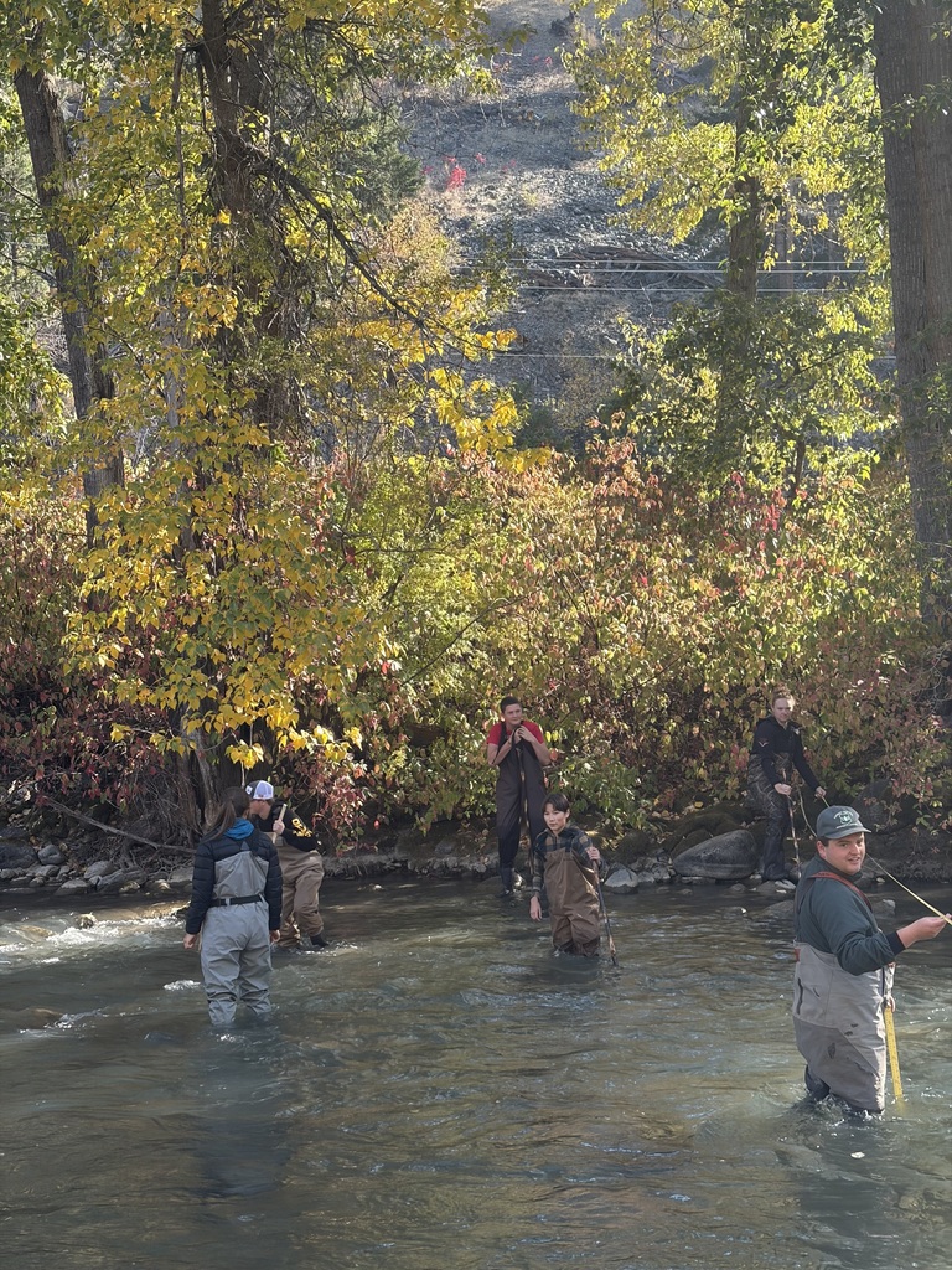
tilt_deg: +1.0
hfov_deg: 28.0
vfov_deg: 36.8
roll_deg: +2.7
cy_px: 635
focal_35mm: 52
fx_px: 1907
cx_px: 476
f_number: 1.6
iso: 32
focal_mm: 5.96
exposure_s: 1/369
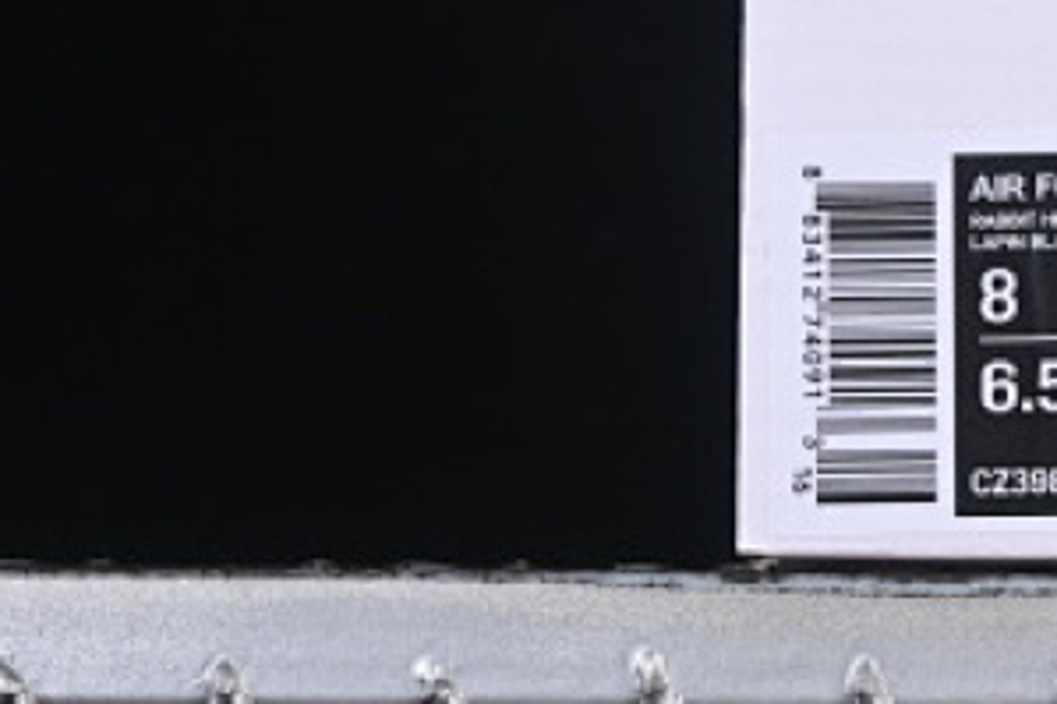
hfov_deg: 7.5
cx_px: 1676
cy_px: -212
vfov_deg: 5.0
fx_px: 7952
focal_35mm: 271
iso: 160
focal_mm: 50
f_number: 8
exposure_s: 1/60
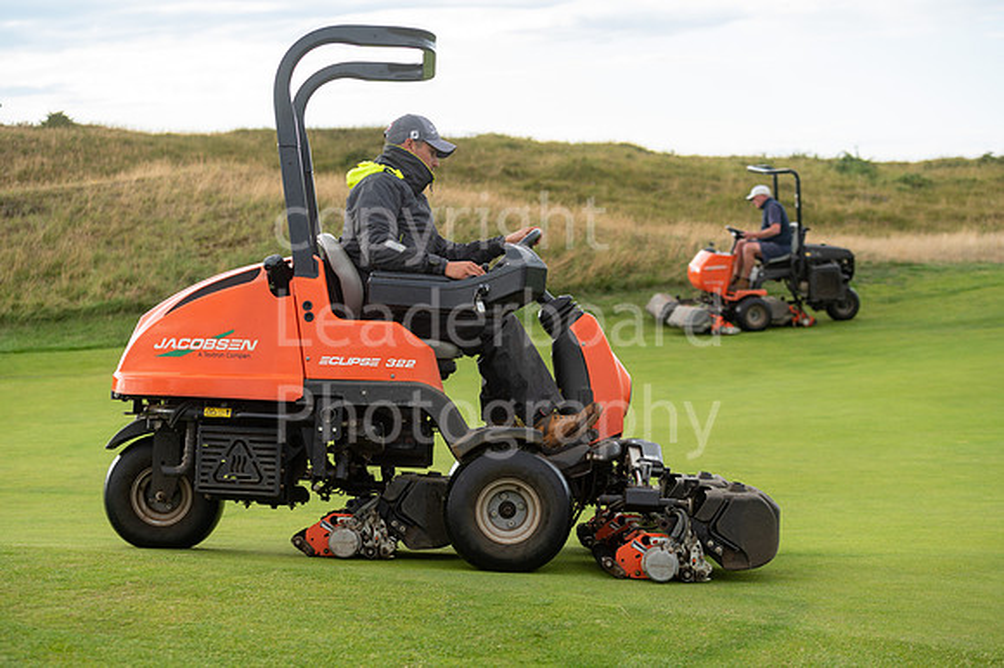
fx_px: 1951
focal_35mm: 70
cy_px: 334
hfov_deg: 28.9
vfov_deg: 19.4
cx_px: 502
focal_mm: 70
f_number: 4.5
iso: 100
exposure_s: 1/320
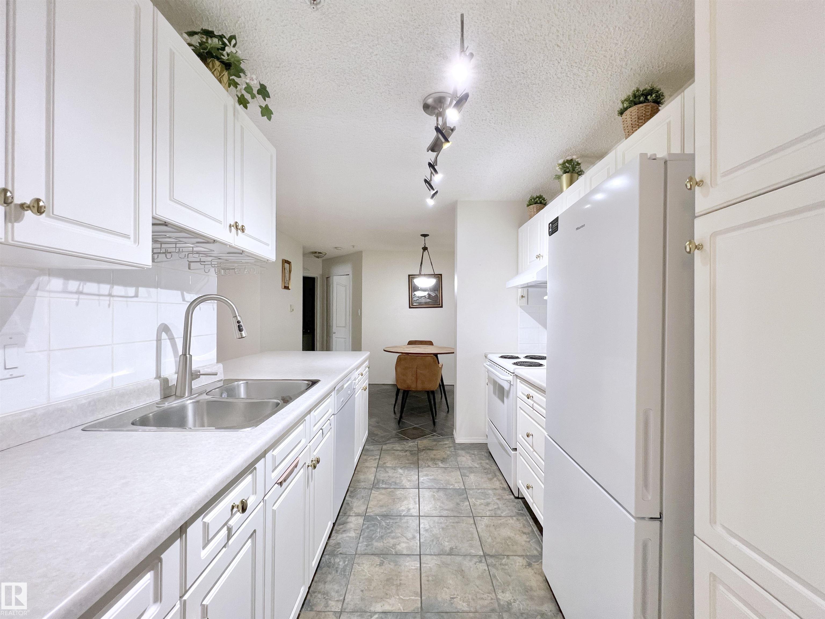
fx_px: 310
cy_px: 310
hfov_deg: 106.2
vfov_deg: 89.9
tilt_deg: +0.6
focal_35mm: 13
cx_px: 412
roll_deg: -0.2
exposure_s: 1/60
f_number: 1.8
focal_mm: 1.57
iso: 125
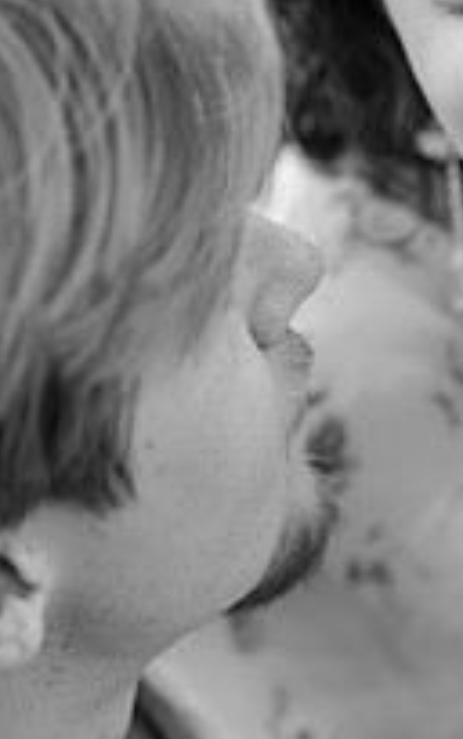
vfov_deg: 11.0
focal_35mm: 191
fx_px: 3845
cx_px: 394
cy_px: 308
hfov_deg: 6.9
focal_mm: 85
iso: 800
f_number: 2.5
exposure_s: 1/160
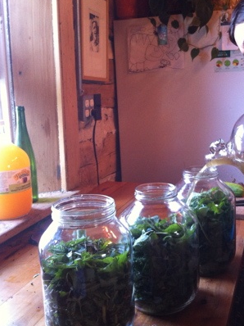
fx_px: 442
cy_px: 170
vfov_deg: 40.4
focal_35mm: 47
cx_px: 151
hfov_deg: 30.7
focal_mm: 3.85
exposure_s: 1/15
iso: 200
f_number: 2.8
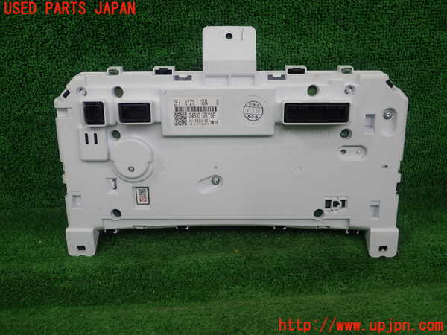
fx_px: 387
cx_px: 224
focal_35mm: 30
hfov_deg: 60.0
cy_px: 168
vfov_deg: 46.8
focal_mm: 5.5
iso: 100
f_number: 2.3
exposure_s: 1/200
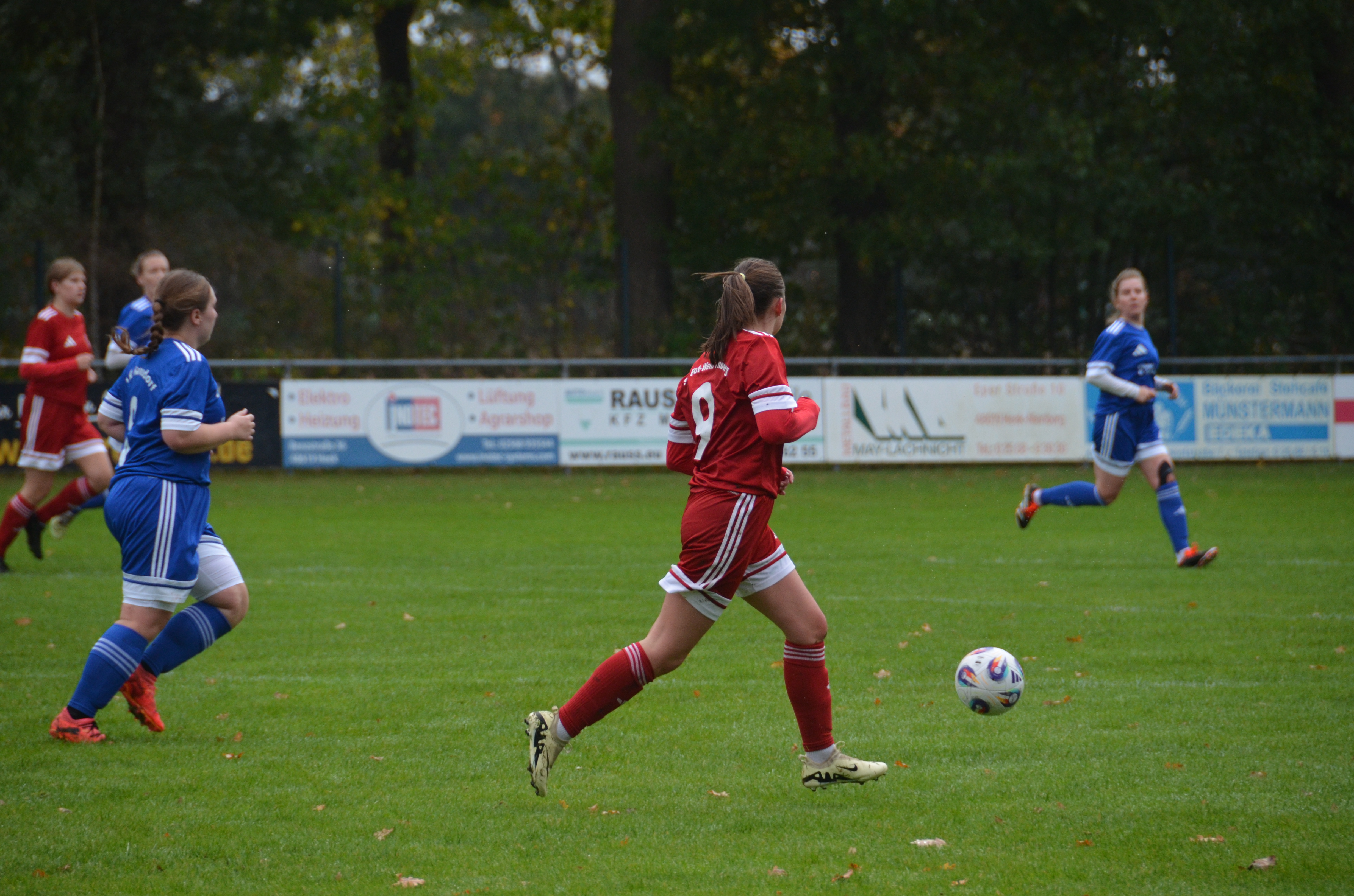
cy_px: 448
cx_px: 677
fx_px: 11260
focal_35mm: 300
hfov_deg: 6.9
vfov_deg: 4.6
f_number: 5.6
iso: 800
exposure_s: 1/1000
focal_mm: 200
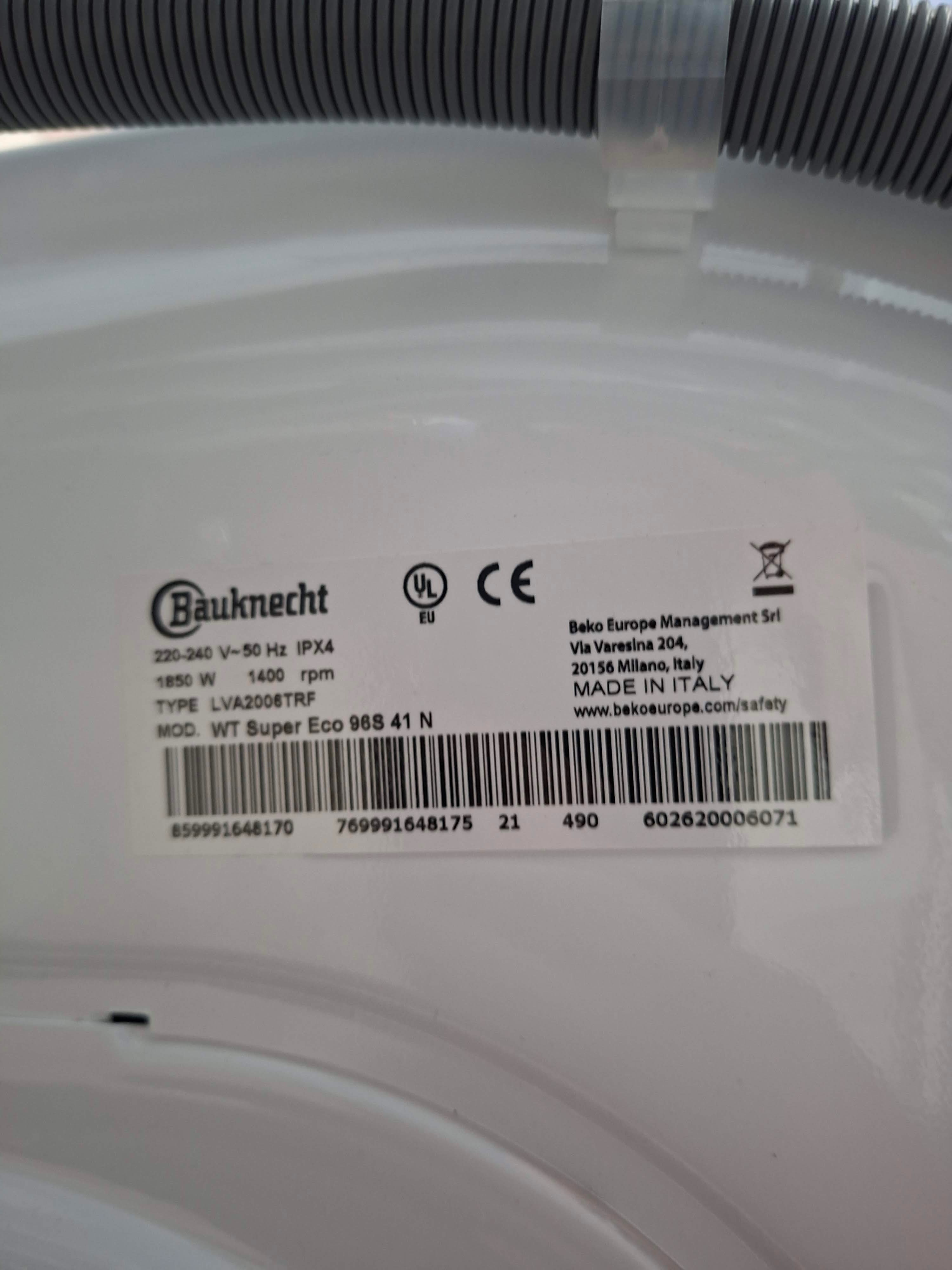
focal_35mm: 23
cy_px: 635
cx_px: 476
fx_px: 843
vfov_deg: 73.9
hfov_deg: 58.9
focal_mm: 5.54
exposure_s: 1/25
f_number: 1.8
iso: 400
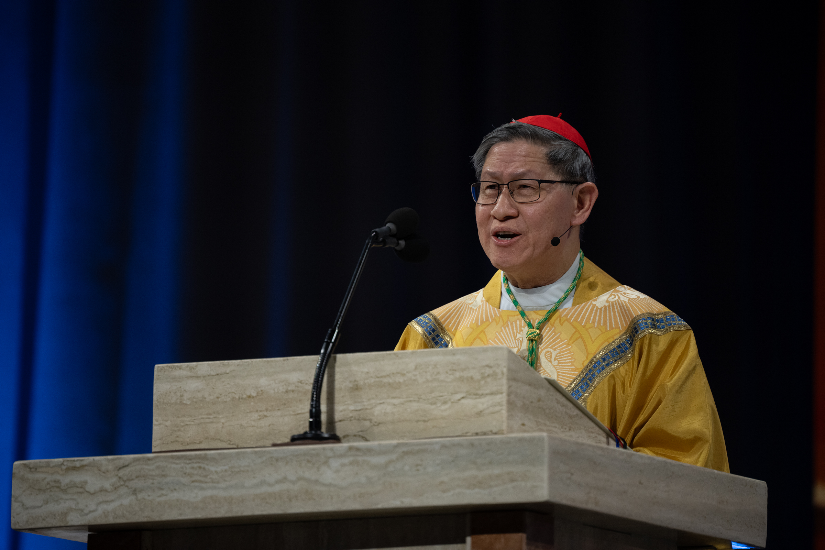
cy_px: 275
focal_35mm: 400
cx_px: 412
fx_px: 9166
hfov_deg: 5.2
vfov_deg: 3.4
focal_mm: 400
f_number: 4
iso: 1600
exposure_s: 1/250
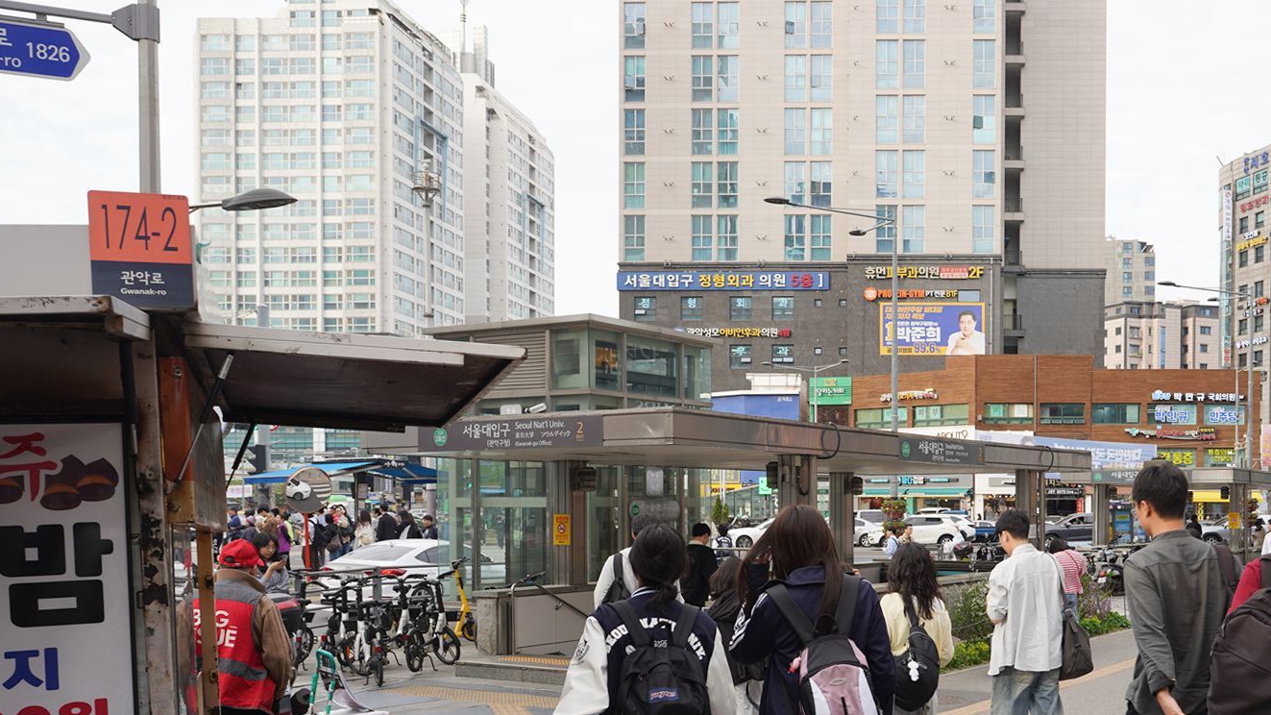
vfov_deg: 30.7
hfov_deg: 51.0
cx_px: 924
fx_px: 1281
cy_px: 534
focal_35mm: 38
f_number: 5.6
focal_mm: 24
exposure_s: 1/100
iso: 100
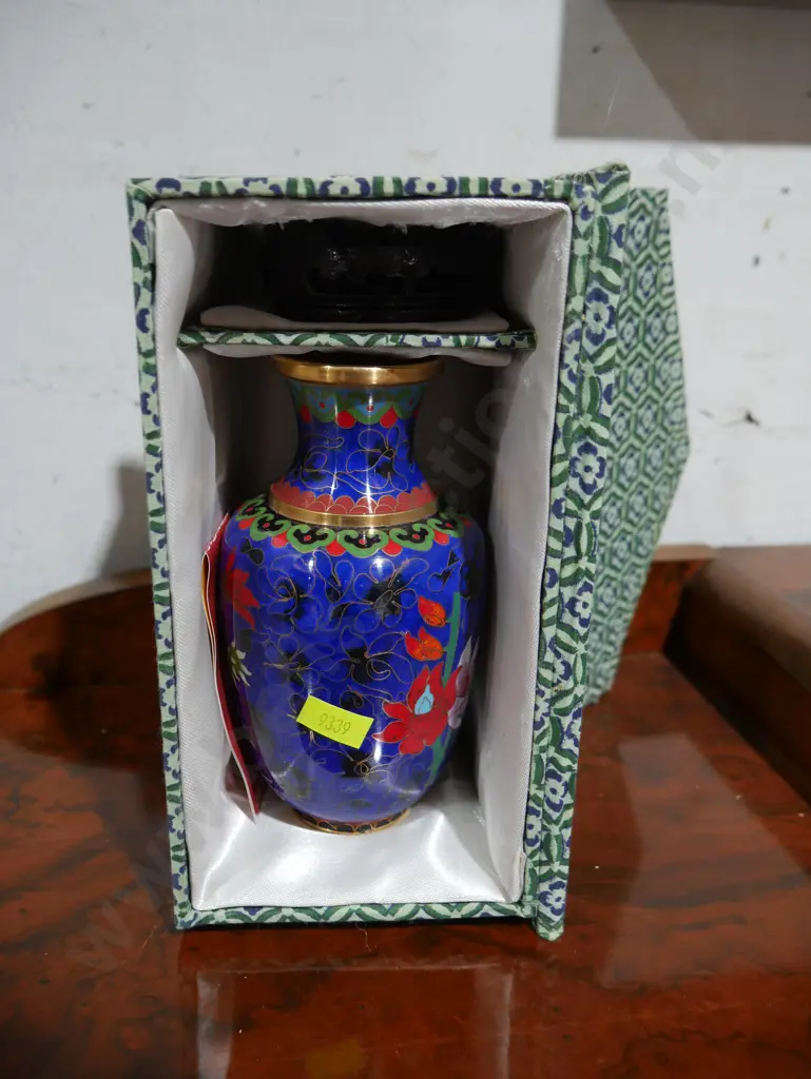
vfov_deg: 63.4
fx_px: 874
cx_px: 406
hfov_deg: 49.8
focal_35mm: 28
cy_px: 540
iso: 400
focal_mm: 14
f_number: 3.5
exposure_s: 1/60
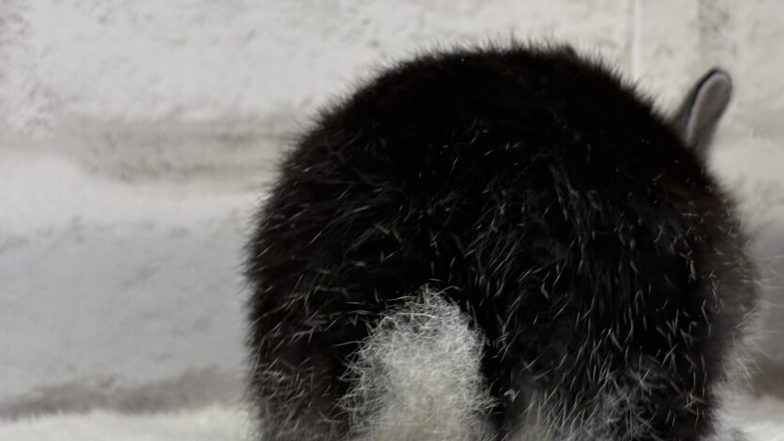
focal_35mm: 82
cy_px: 184
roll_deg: +0.0
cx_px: 437
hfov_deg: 25.9
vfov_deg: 14.7
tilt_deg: +0.3
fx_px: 1704
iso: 80
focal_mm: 5.96
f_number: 1.6
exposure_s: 1/50
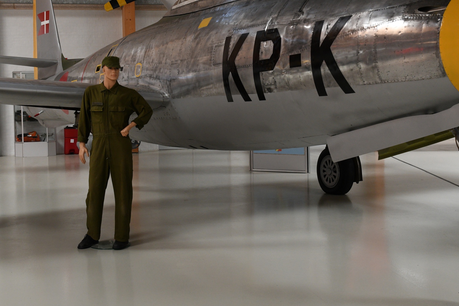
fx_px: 803
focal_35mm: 63
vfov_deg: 21.5
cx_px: 226
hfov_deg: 31.9
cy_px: 127
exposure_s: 1/100
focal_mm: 27
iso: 640
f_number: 5
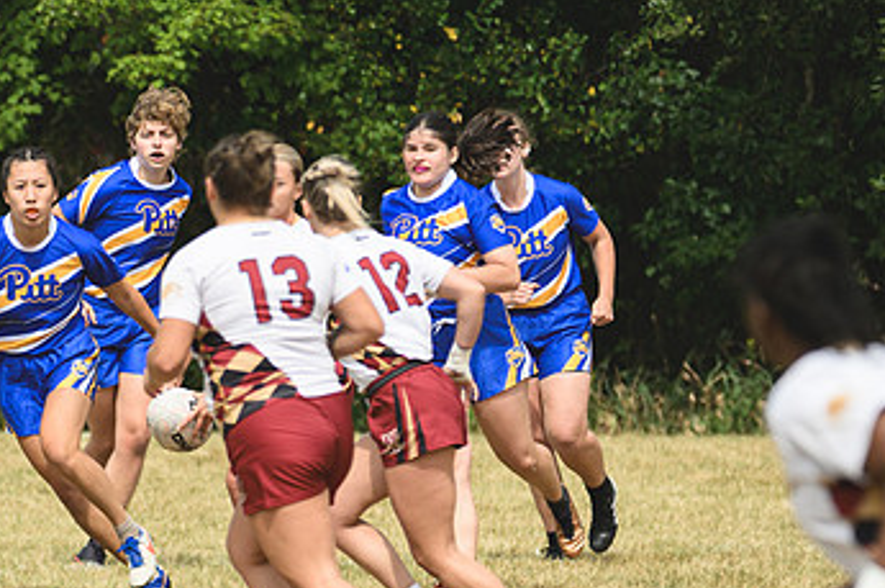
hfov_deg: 2.6
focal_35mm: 806
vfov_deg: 1.7
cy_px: 362
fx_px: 19786
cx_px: 172
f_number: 5.6
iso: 180
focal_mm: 300
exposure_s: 1/1000
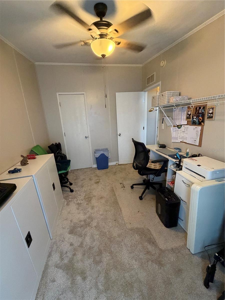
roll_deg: +3.1
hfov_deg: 85.7
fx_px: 121
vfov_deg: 102.1
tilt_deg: -15.5
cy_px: 150
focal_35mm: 14
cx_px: 112
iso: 500
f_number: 2.2
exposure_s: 1/60
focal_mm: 2.22
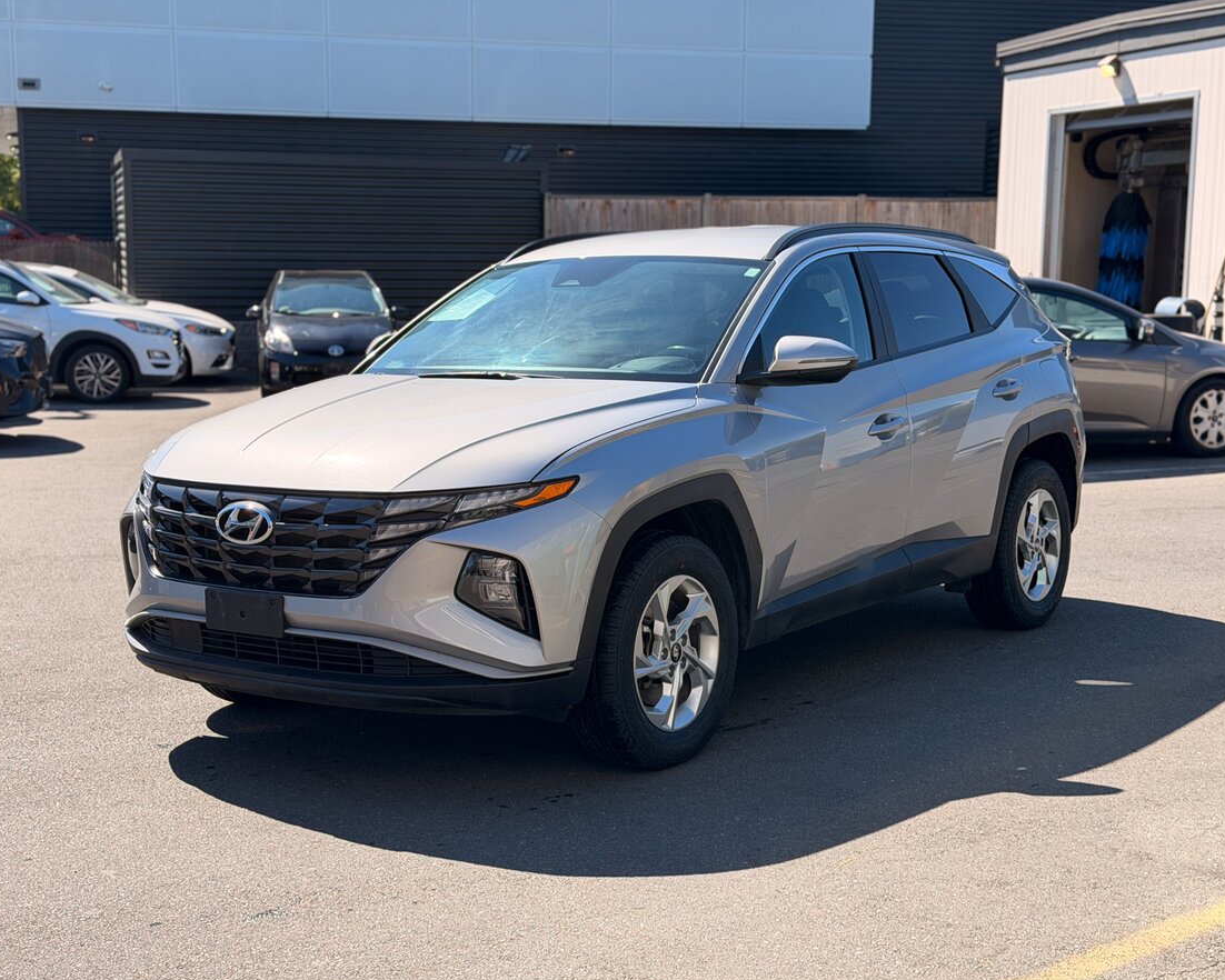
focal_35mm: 51
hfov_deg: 36.6
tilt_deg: -8.3
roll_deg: -0.5
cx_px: 587
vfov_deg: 29.7
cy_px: 498
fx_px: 1849
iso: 100
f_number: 1.78
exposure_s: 1/3378
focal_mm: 6.76
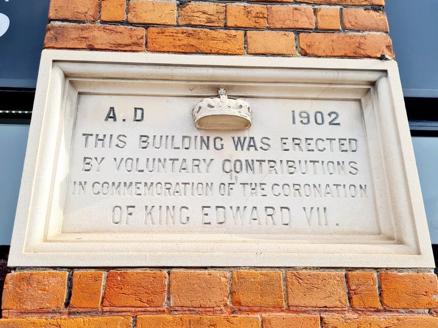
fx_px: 329
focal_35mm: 26
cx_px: 219
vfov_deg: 53.1
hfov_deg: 67.3
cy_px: 164
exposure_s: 1/1250
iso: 50
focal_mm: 5.4
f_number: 1.8
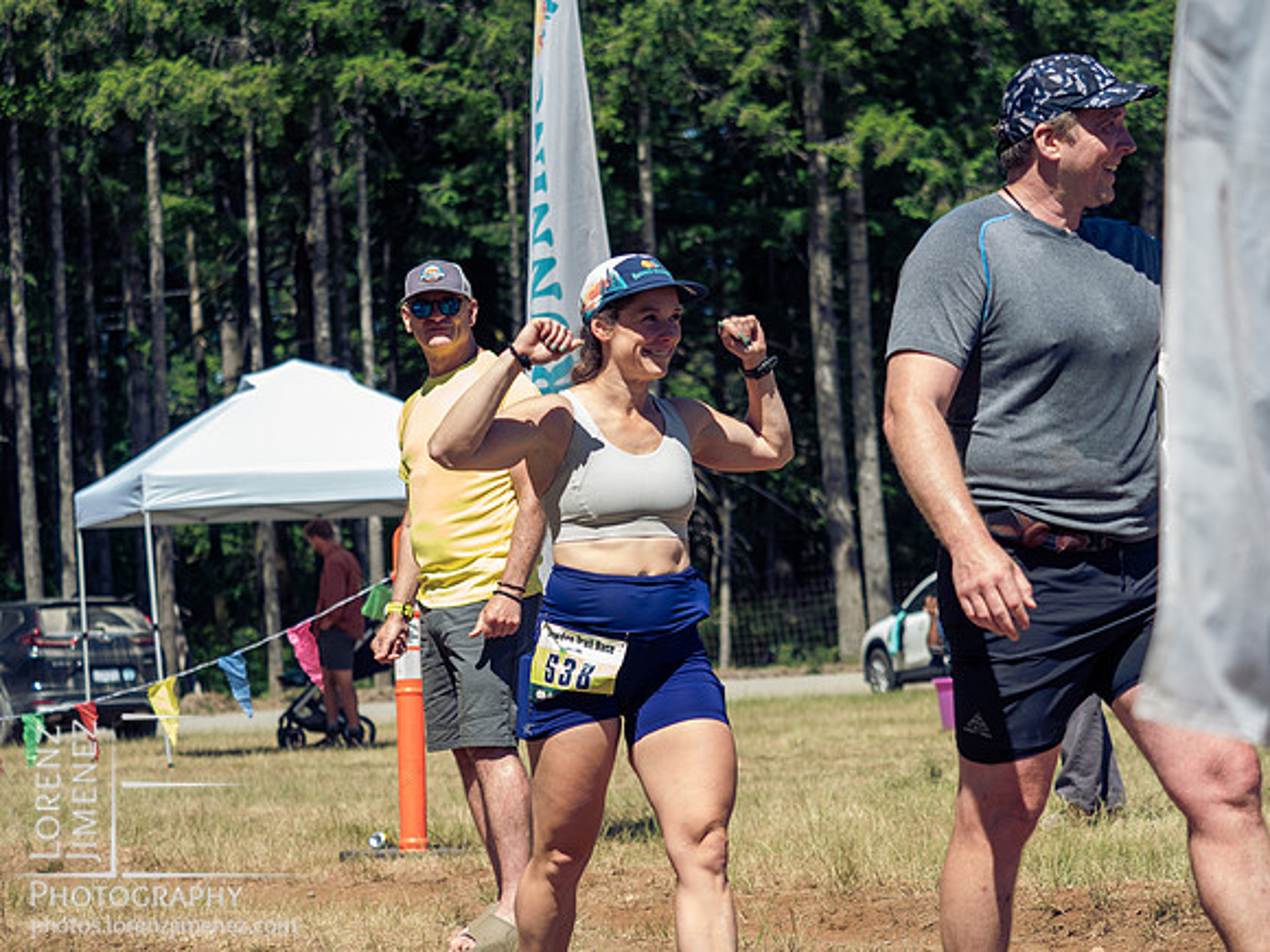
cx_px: 635
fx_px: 3522
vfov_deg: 15.4
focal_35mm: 96
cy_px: 476
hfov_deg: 20.4
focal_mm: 48
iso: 80
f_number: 2.8
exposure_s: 1/1000
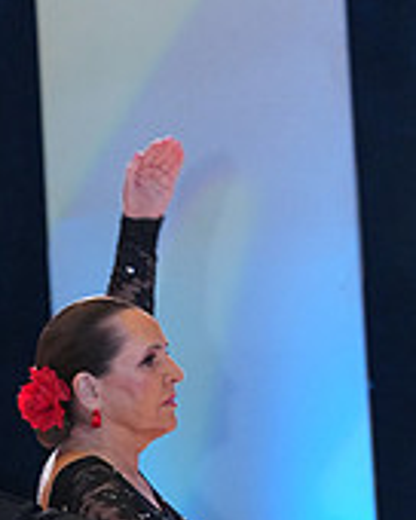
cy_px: 762
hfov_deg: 3.0
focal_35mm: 515
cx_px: -81
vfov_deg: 3.7
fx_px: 7926
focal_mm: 161
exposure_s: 1/250
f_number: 5
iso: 2500
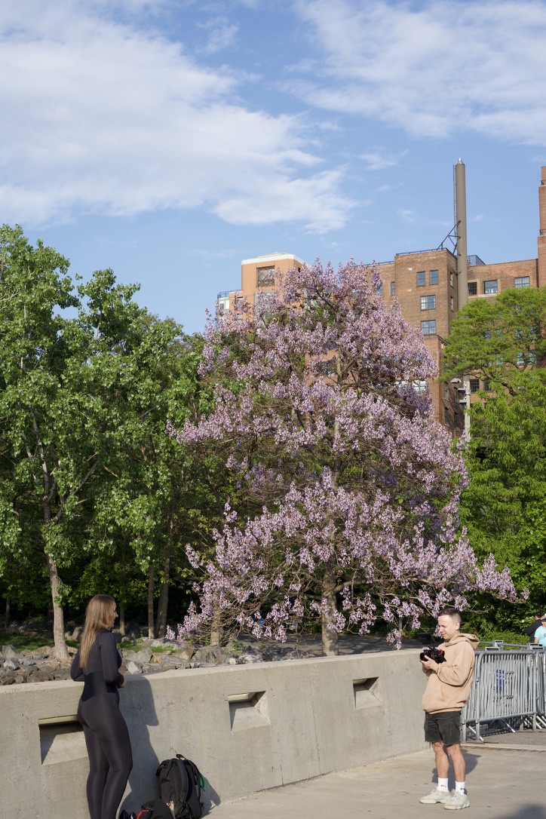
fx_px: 1137
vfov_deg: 39.6
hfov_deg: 27.0
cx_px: 273
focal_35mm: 50
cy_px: 410
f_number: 10
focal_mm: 50
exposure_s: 1/100
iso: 100
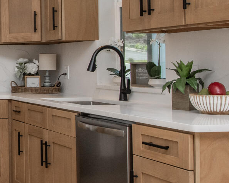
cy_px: 55
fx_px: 515
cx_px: -153
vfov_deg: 20.1
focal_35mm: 76
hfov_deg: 20.0
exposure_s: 1/250
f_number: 9
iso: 400
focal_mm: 16
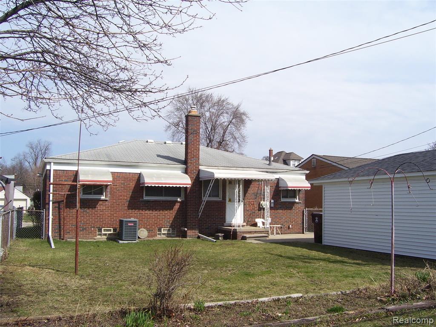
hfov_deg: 54.0
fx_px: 428
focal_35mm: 34
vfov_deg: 41.8
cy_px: 164
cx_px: 218
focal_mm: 5.6
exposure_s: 1/500
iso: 80
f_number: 4.8
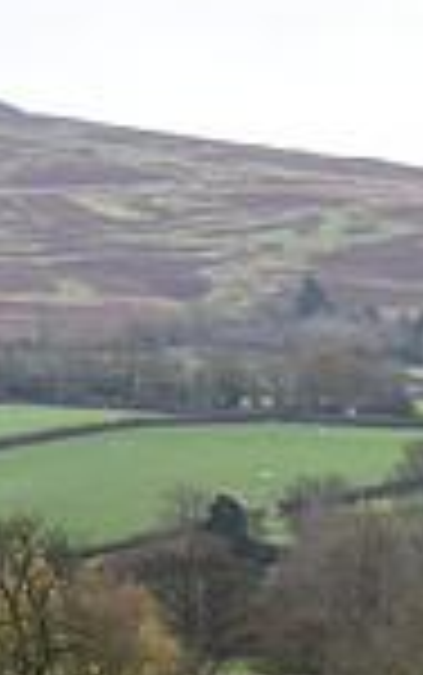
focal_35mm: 339
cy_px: 810
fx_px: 6241
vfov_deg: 6.2
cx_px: 832
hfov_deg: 3.8
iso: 800
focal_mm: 86
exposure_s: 1/1000
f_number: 4.5
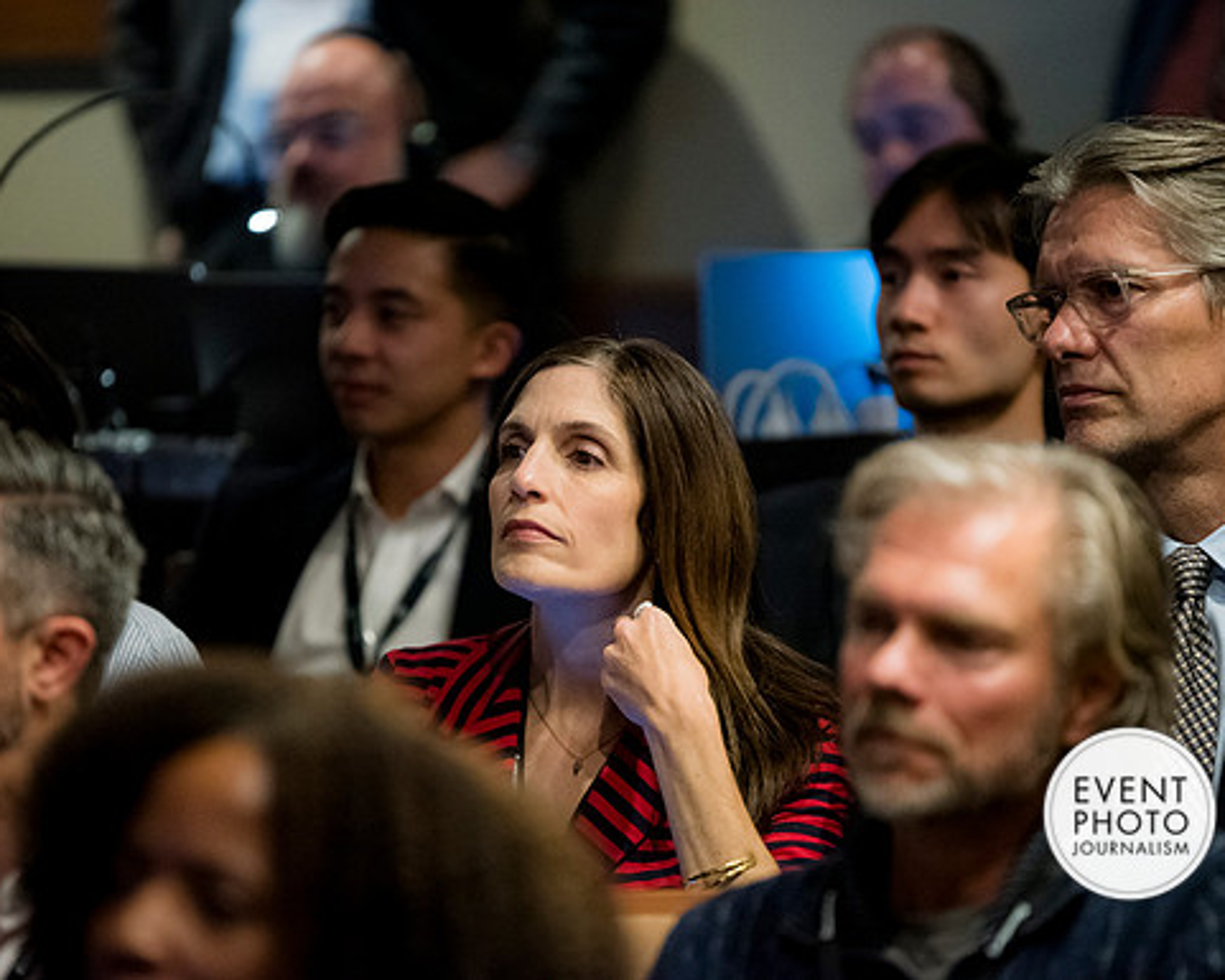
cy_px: 490
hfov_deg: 8.5
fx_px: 8268
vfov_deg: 6.8
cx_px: 563
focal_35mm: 228
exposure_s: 1/125
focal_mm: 200
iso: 6400
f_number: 2.8
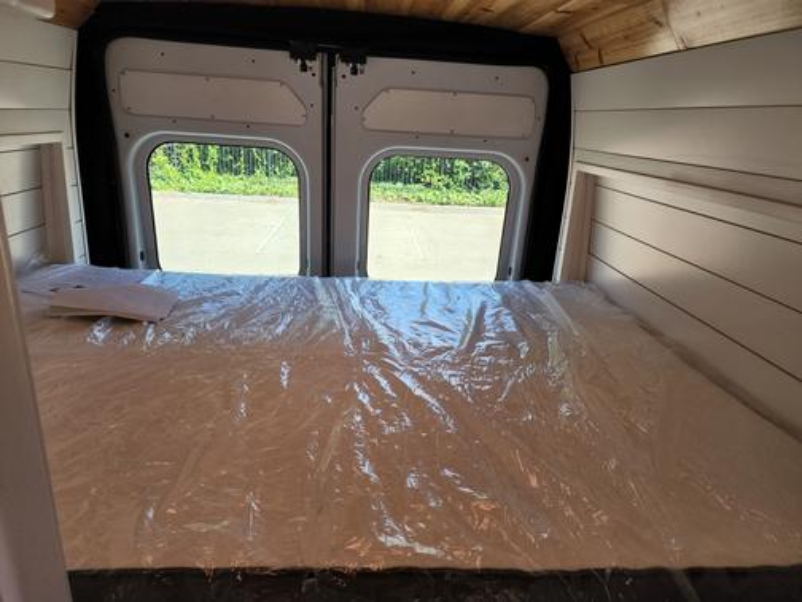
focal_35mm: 23
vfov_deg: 58.9
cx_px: 401
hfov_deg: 73.9
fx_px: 533
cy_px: 301
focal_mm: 6.4
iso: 160
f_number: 1.8
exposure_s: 1/180
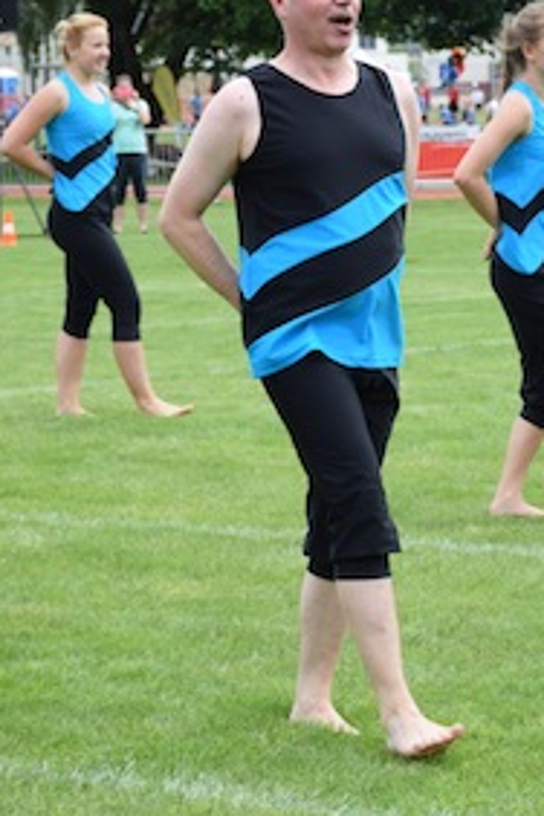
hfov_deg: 9.0
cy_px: 327
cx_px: 428
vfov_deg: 13.4
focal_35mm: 153
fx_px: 3468
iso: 250
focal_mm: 60
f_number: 8
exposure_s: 1/250
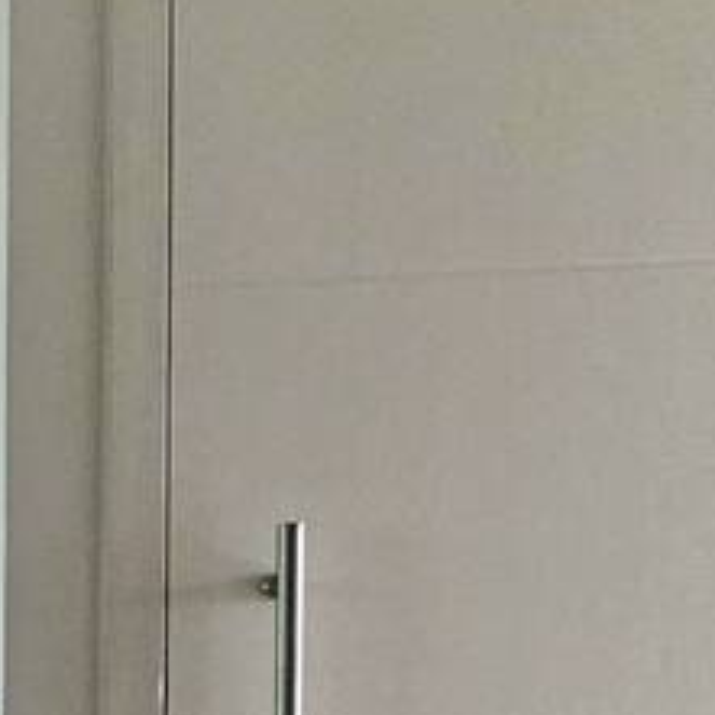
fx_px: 1753
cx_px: -1281
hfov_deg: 12.6
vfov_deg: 22.7
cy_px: 569
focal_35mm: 75
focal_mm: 2.2
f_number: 2.2
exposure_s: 1/120
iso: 80
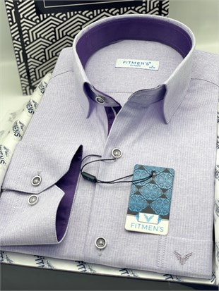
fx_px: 438
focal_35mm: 52
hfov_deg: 28.0
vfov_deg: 36.8
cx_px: 110
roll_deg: +3.3
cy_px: 146
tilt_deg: -36.5
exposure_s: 1/100
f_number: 2
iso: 25
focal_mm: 6
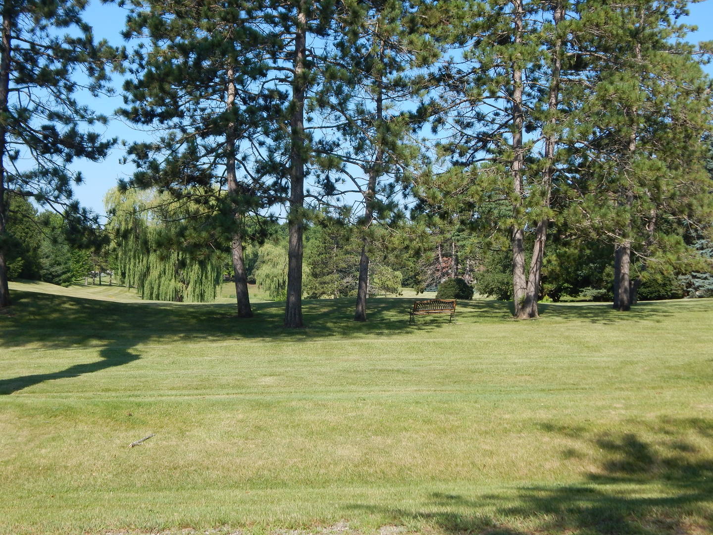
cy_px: 268
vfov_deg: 30.3
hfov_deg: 39.7
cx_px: 356
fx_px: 989
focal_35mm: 48
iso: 125
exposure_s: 1/800
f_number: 3.7
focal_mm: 8.6
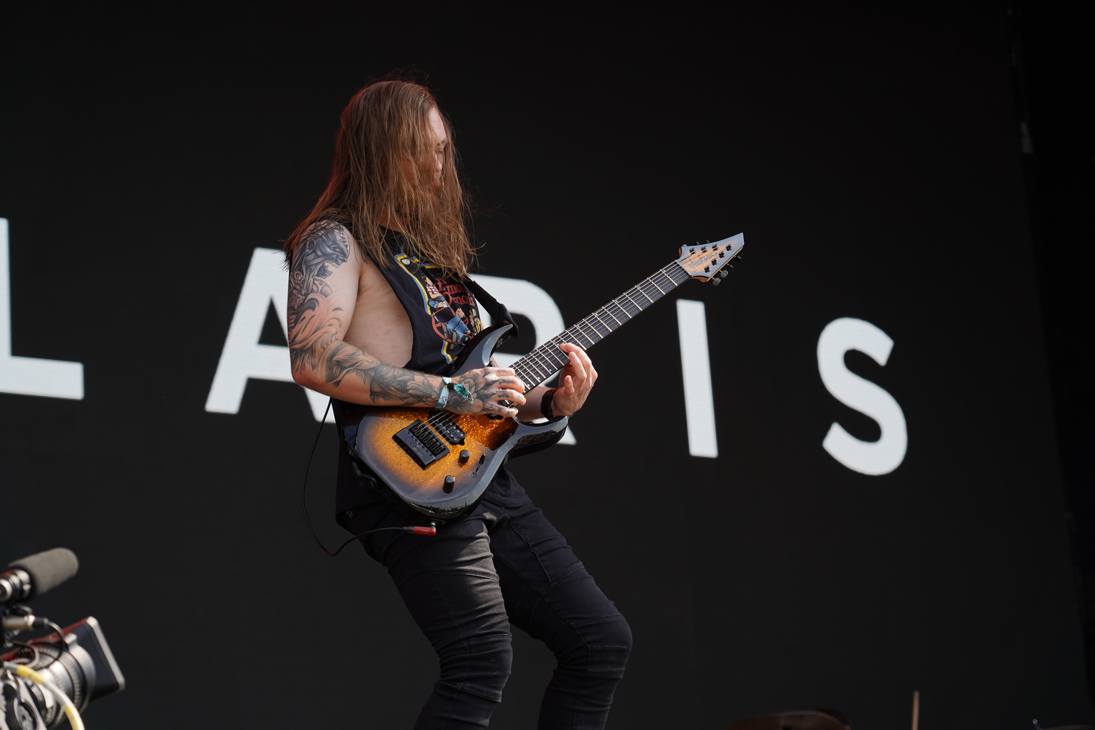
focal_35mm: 105
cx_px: 548
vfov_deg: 13.0
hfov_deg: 19.5
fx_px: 3194
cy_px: 365
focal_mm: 105
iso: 100
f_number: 5.6
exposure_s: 1/250
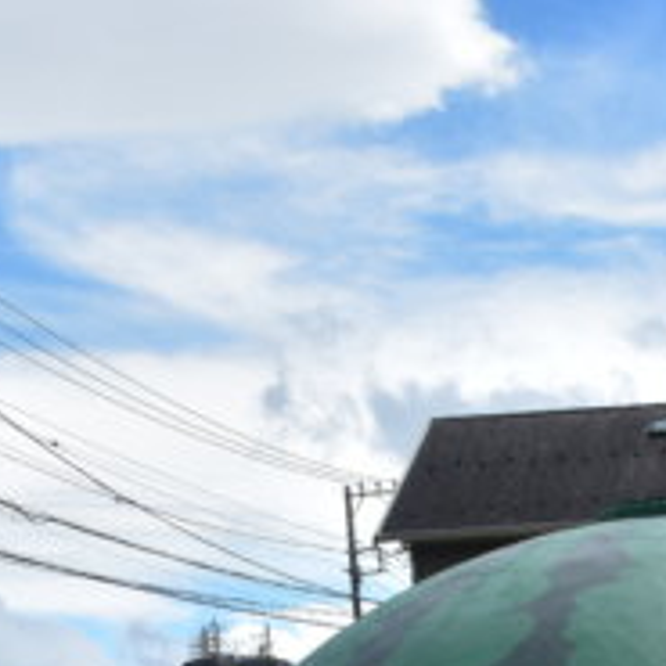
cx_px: 979
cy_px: 889
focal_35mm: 122
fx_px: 2650
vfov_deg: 13.7
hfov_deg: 13.5
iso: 320
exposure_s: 1/500
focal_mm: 23
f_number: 11
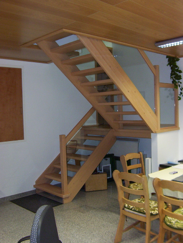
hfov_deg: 39.7
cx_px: 92
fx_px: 254
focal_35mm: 36
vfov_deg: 51.4
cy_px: 122
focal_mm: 5.54
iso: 140
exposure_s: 1/30
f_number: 2.76
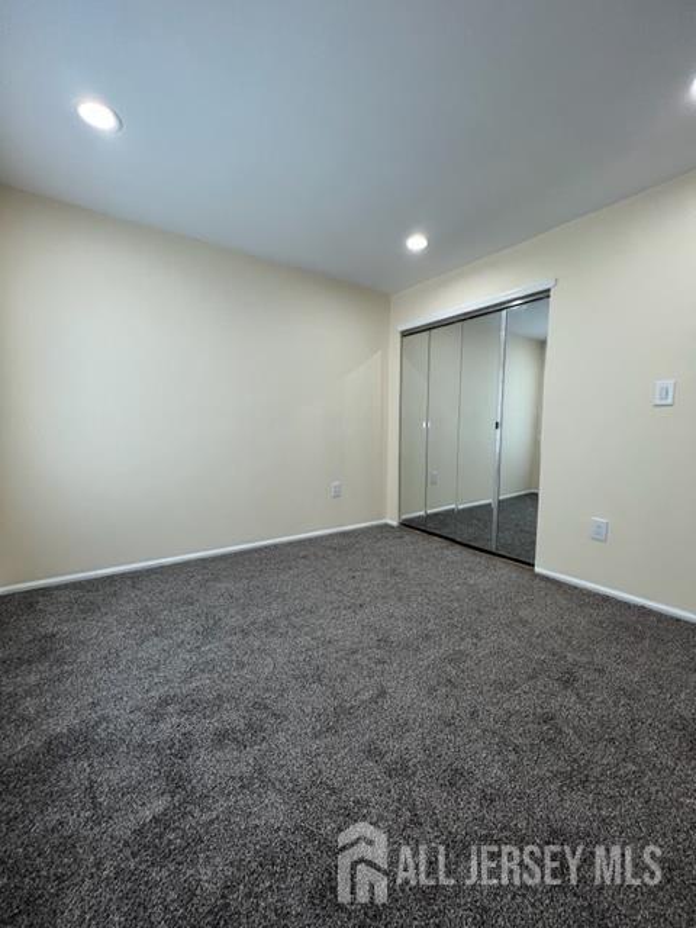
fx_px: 349
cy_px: 464
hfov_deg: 89.9
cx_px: 348
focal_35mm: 13
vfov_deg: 106.2
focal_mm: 1.57
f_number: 1.8
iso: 125
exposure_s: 1/120
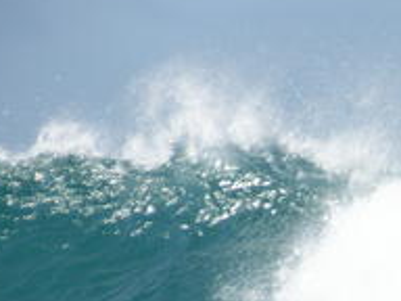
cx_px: 509
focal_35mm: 1087
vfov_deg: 1.4
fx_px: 12592
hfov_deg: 1.8
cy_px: 383
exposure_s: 1/800
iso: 50
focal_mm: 98.4
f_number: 4.6
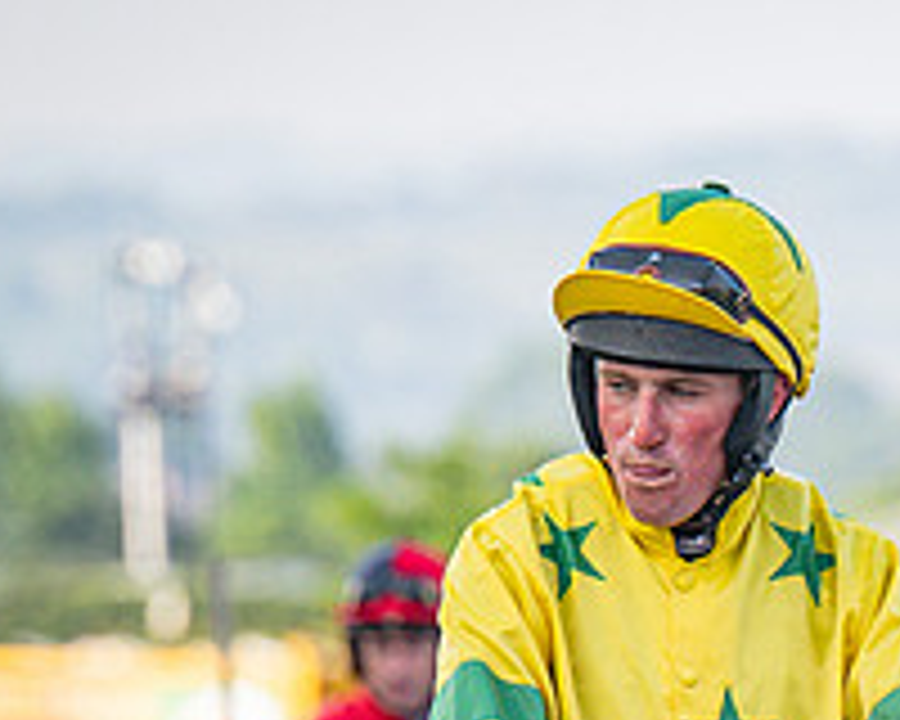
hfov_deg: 1.9
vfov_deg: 1.5
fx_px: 26770
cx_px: 1141
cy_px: 940
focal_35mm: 1005
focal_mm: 210
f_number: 5
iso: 400
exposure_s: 1/640
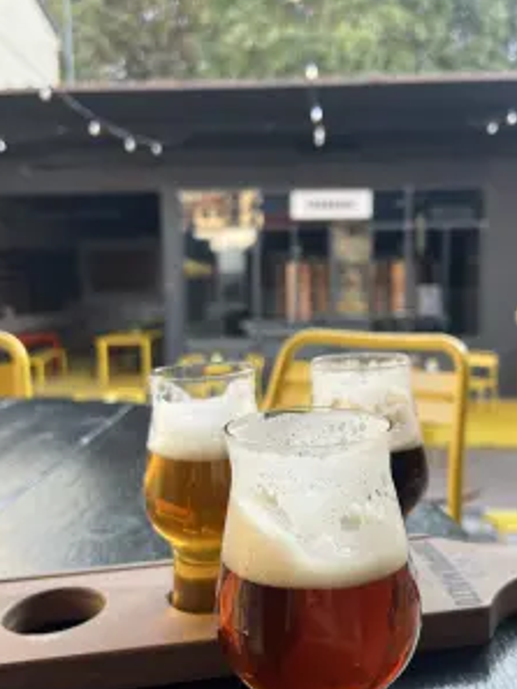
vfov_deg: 52.6
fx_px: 696
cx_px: 290
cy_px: 367
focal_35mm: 35
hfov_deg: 40.7
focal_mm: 5.1
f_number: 1.6
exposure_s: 1/138
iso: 32
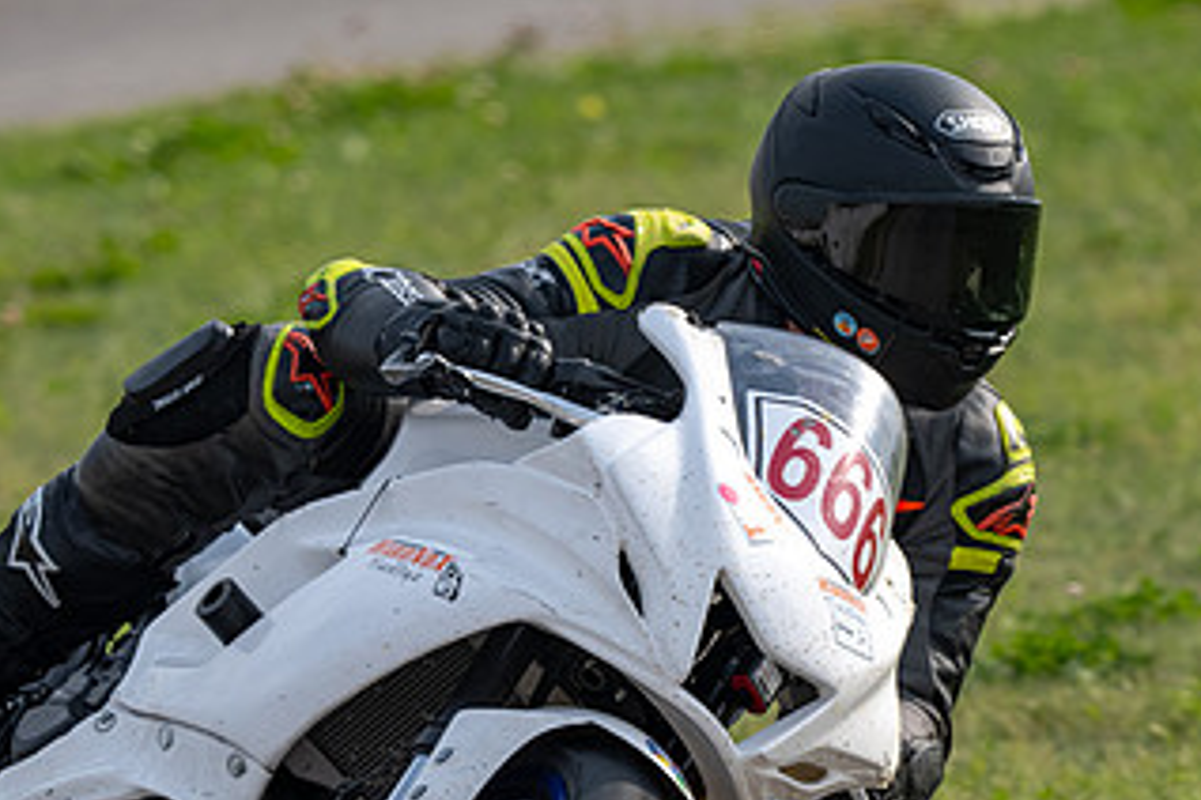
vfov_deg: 1.3
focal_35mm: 1093
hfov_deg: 1.9
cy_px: 606
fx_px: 36461
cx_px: 359
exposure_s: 1/1250
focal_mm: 600
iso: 640
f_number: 10
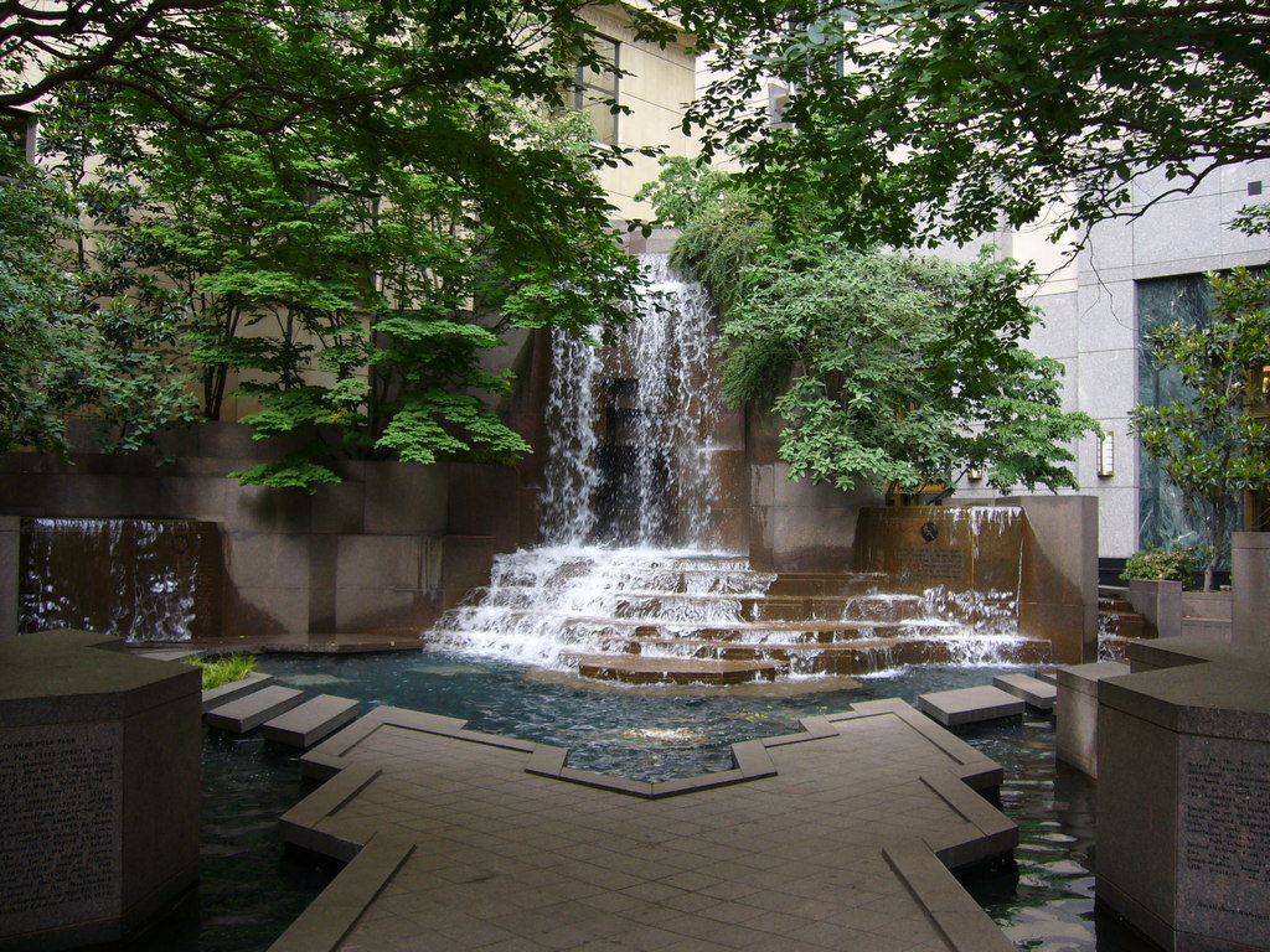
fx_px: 1284
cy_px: 476
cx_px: 635
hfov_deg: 52.6
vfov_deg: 40.7
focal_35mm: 35
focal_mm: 5.8
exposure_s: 1/125
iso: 80
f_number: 2.8
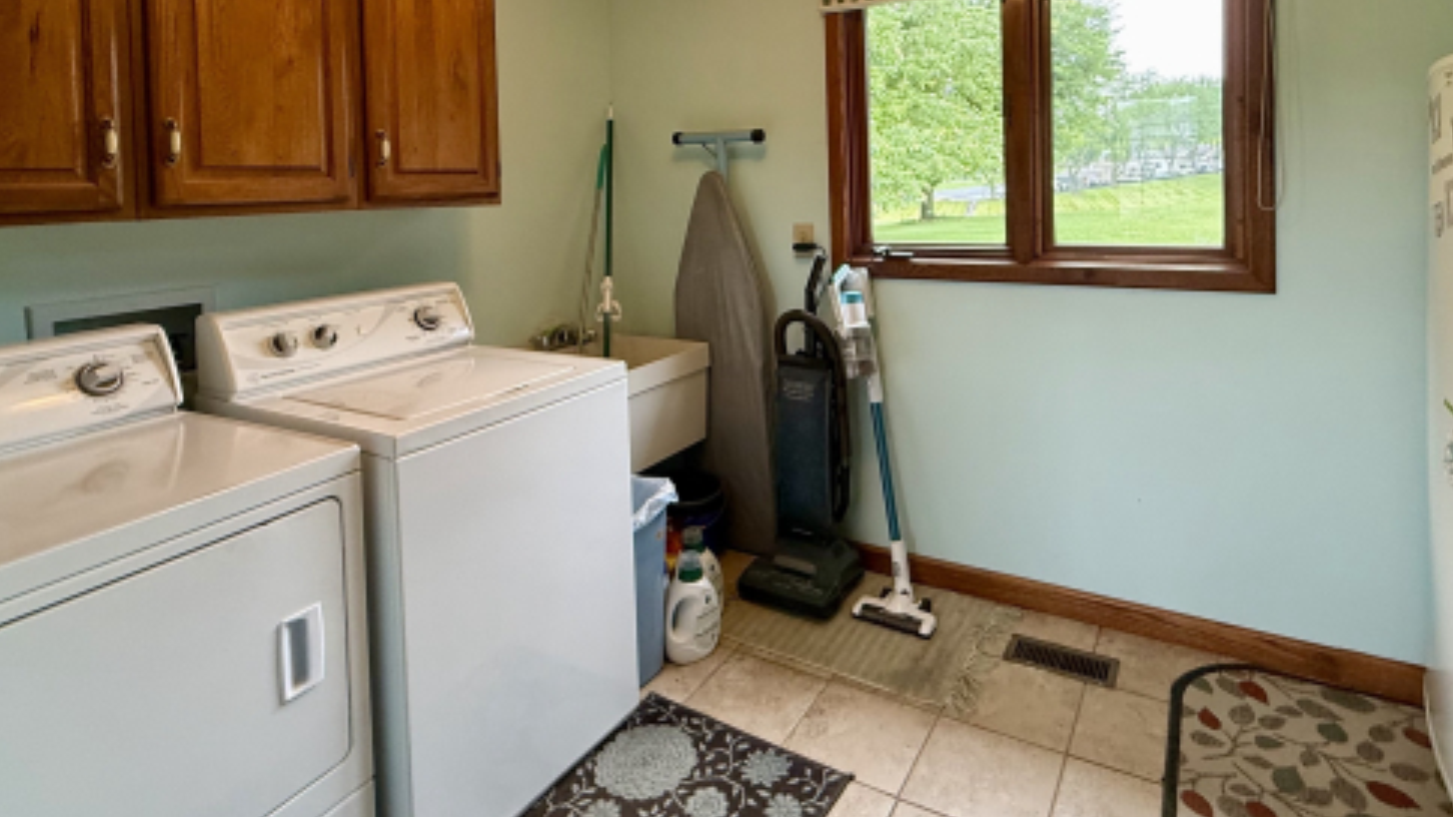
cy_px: 204
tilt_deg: -1.4
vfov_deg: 51.3
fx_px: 809
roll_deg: +1.6
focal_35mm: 21
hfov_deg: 83.8
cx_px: 773
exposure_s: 1/120
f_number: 2.2
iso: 200
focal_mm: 2.22
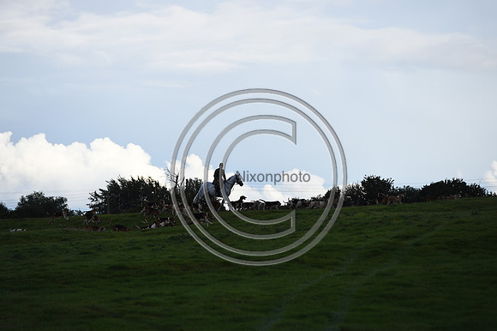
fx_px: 2759
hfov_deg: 10.3
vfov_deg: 6.9
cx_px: 248
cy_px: 166
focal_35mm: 200
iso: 200
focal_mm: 200
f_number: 5
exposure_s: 1/800
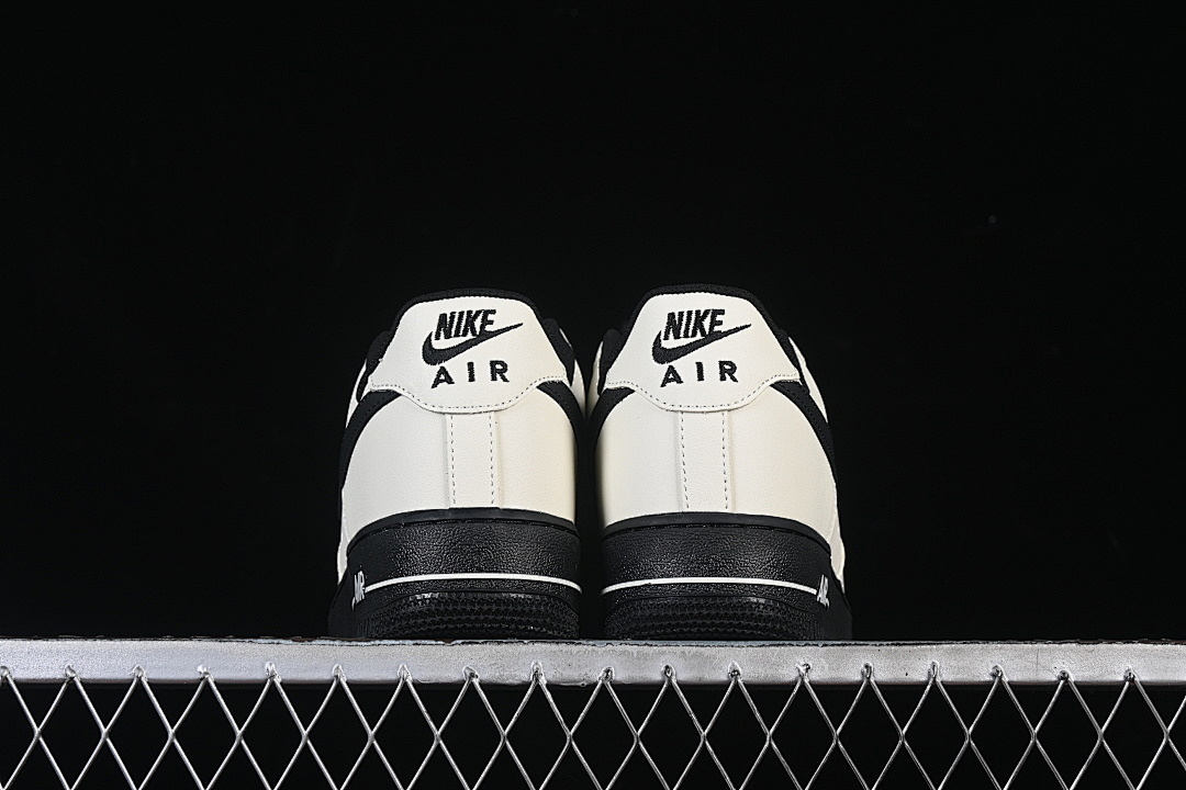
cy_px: 395
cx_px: 593
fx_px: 2471
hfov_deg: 27.0
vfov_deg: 18.2
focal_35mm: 75
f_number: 8
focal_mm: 50
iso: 160
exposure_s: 1/80
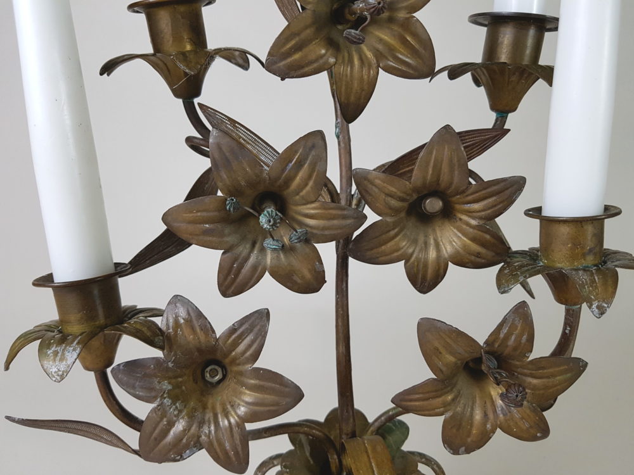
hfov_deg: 67.3
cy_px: 238
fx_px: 476
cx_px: 317
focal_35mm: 26
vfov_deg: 53.1
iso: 64
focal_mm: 4.2
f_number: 1.7
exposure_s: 1/50
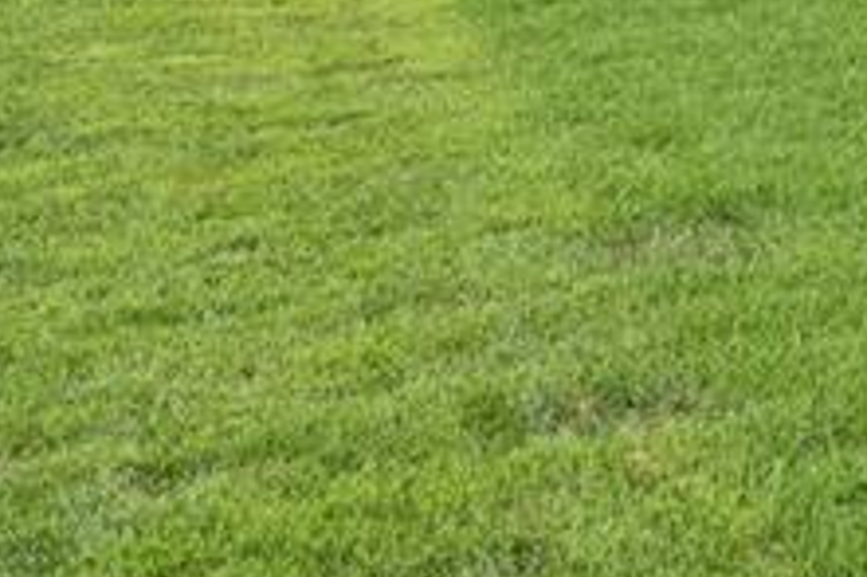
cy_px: -424
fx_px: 2671
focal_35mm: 111
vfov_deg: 11.5
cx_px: 1989
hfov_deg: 13.9
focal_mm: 24
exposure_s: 1/10
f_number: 22
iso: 100
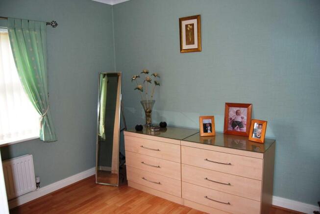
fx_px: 240
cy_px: 107
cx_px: 160
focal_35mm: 27
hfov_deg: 67.3
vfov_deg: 48.0
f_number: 3.5
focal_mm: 18
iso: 200
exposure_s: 1/60
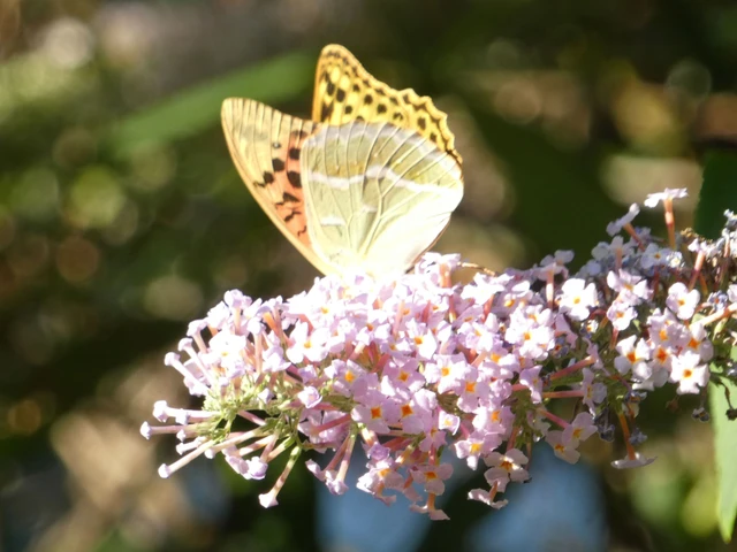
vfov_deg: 2.6
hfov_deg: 3.5
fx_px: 12051
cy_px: 276
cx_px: 368
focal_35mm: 566
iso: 200
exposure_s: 1/100
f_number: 5.6
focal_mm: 101.4
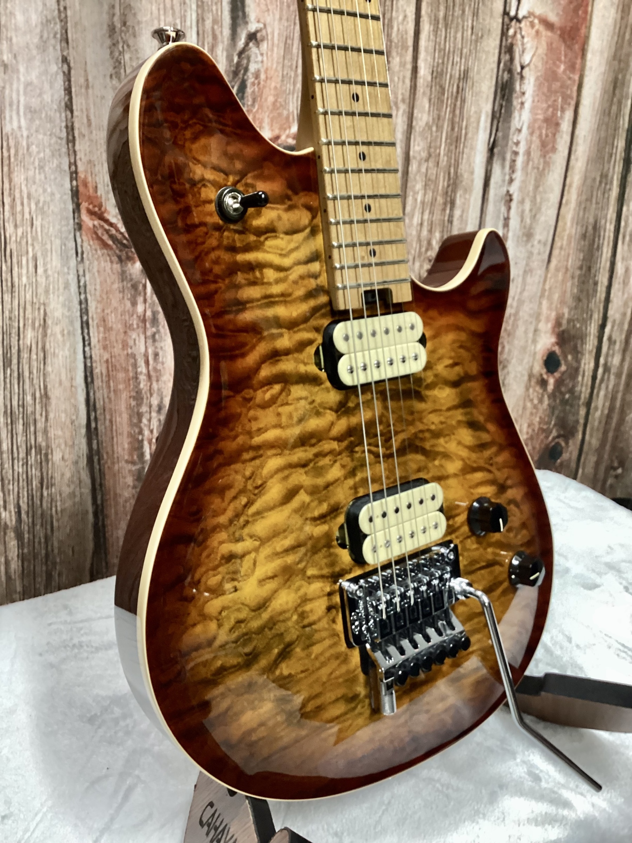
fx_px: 754
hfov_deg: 45.5
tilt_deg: -23.7
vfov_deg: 58.3
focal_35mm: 31
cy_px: 422
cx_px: 316
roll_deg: -1.3
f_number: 2.4
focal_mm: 3.3
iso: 320
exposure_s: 1/40
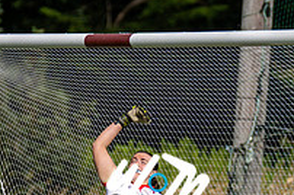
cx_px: 157
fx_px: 7387
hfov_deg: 2.3
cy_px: 214
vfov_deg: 1.5
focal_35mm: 906
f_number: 2.8
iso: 140
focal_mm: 210
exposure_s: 1/3200
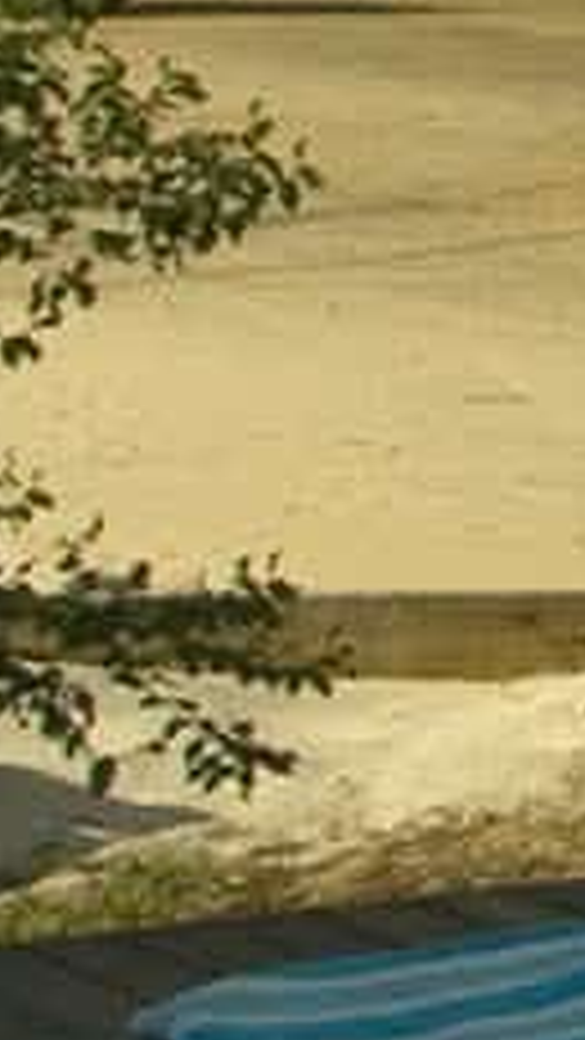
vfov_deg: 7.8
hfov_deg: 3.8
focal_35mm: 273
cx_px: 3524
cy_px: -214
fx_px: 7526
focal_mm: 20
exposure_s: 1/250
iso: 200
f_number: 16
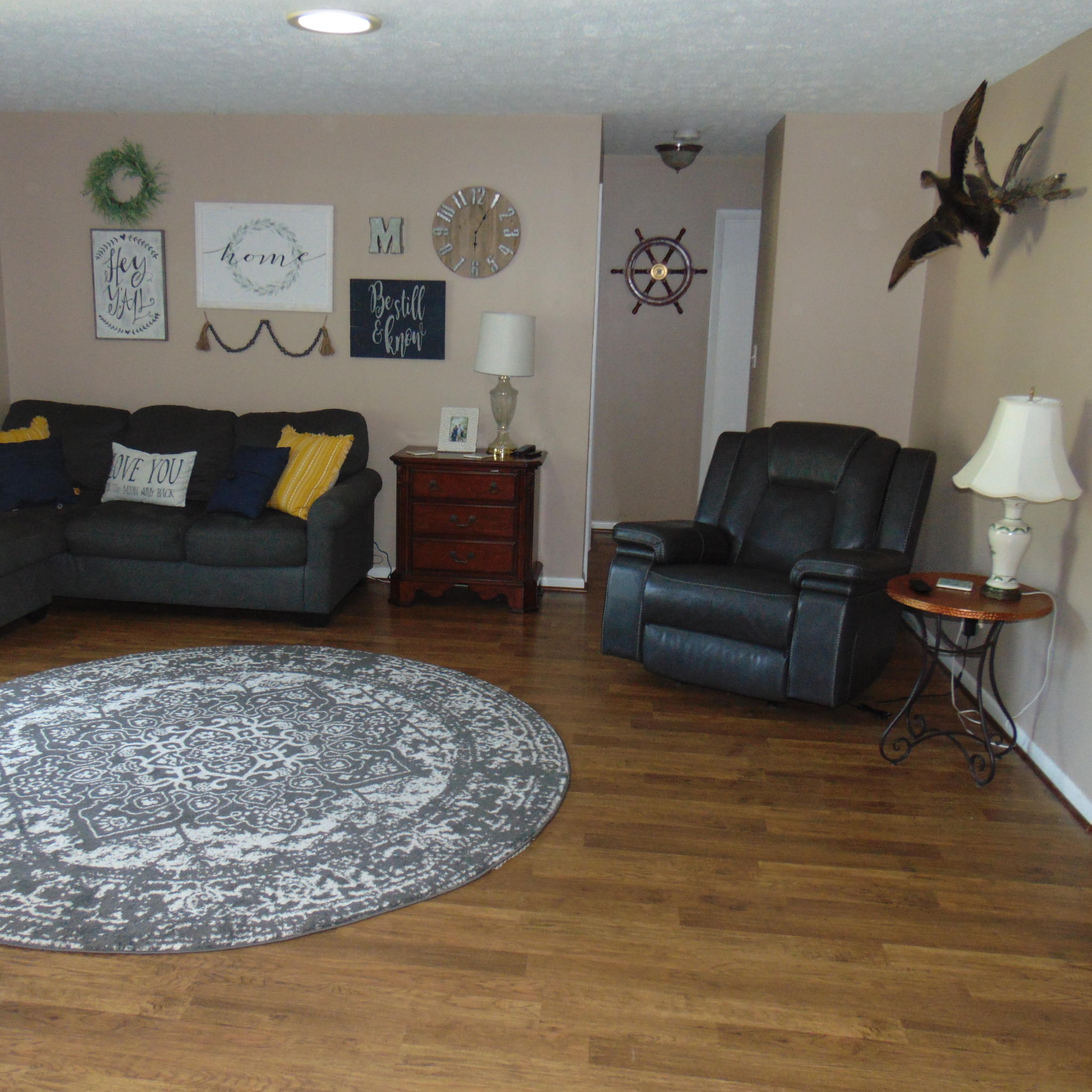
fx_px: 1071
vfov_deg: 54.0
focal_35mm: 30
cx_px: 473
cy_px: 544
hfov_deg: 53.9
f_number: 3
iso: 200
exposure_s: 1/30
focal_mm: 4.5
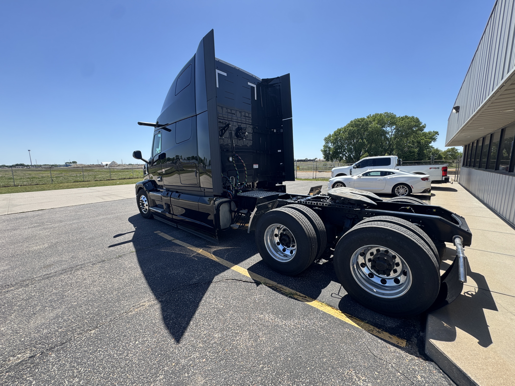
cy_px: 193
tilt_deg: -7.1
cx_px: 258
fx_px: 208
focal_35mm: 14
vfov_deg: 85.7
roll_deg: +0.6
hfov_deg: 102.1
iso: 50
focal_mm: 2.22
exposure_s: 1/652
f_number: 2.2
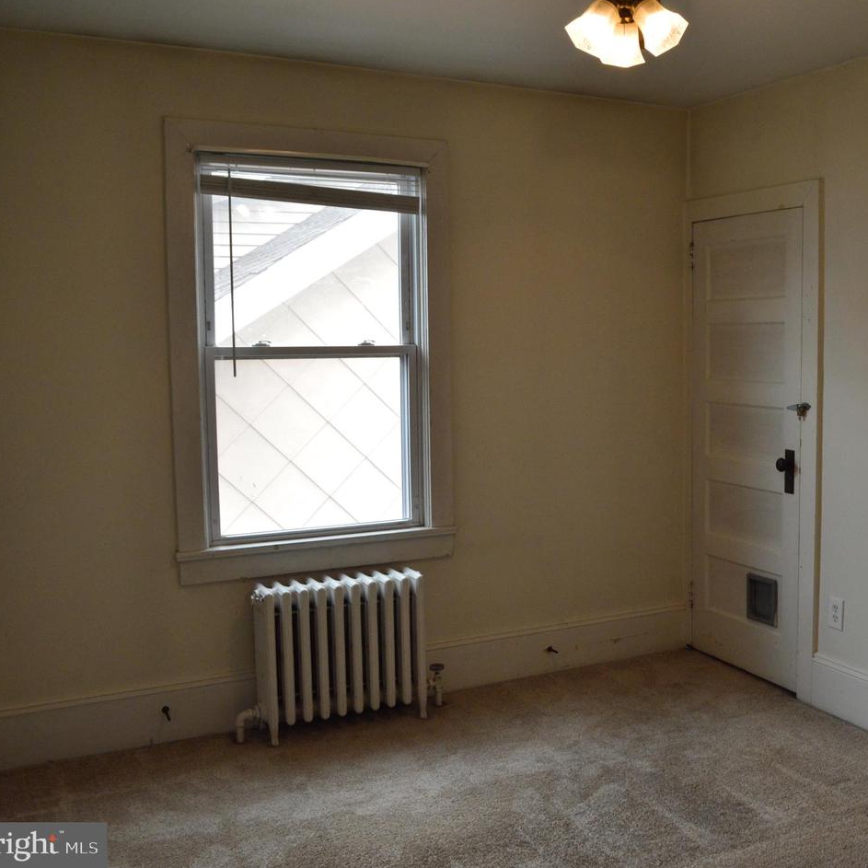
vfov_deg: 47.2
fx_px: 993
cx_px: 627
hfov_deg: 45.9
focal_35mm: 35
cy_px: 428
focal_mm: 18
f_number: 8
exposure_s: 1/60
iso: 800
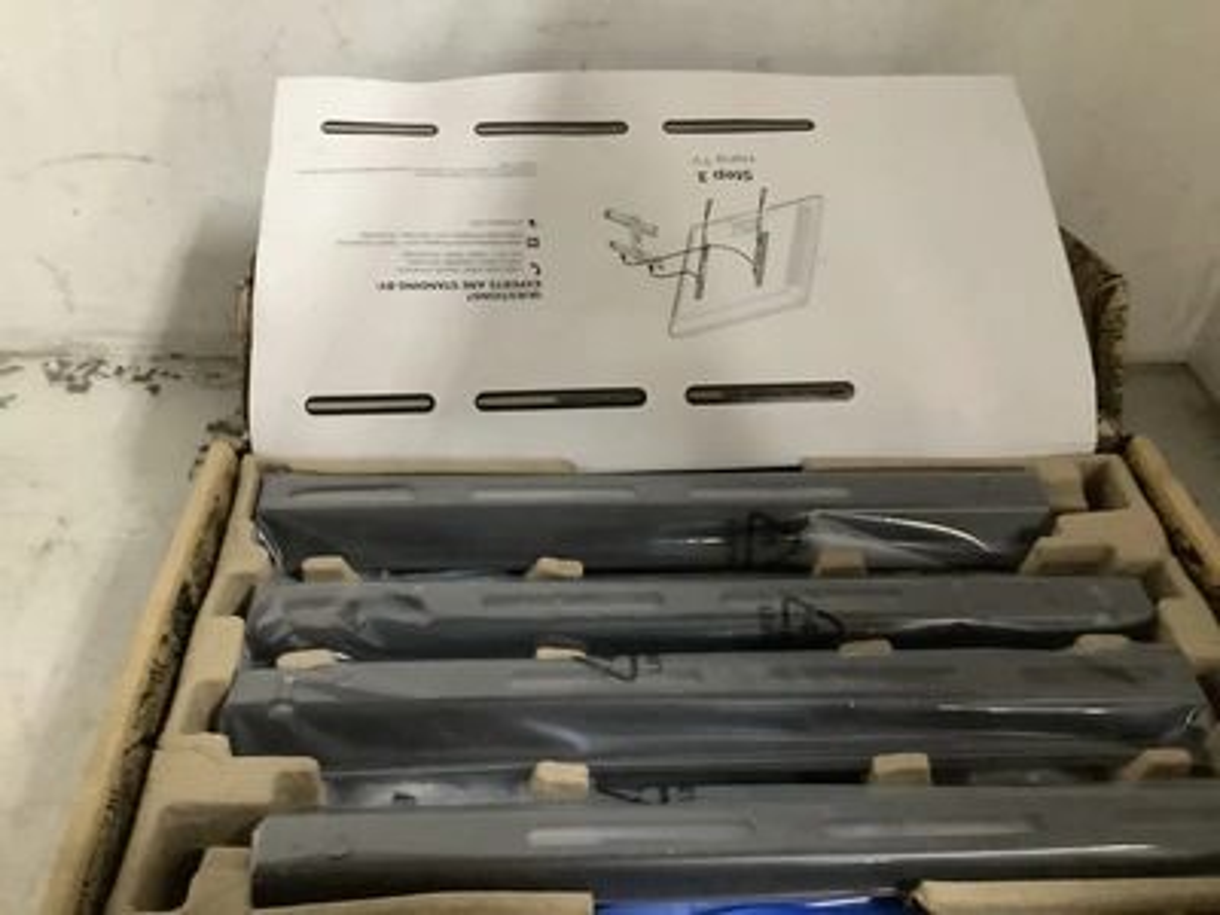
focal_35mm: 31
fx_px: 1093
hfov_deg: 58.4
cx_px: 610
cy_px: 458
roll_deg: -2.4
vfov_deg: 45.4
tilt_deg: -38.8
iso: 640
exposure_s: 1/30
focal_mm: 3.3
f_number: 2.4
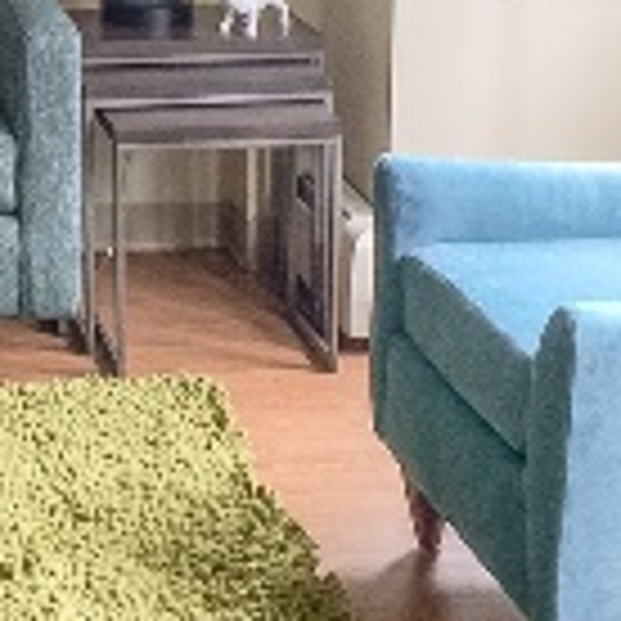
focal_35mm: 119
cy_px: -27
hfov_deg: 14.1
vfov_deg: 14.4
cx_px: -184
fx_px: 2415
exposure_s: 1/40
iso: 32
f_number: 2.2
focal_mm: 4.15
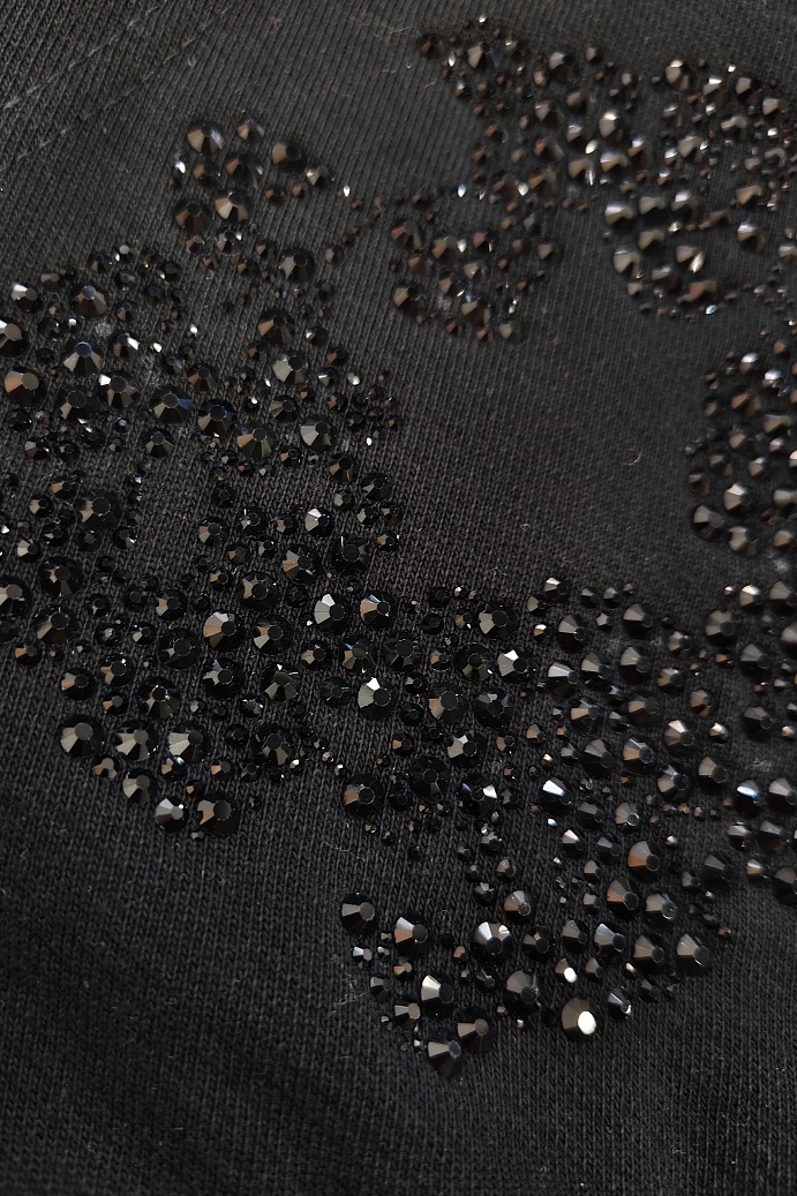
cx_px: 340
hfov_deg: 49.4
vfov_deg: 69.4
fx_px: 864
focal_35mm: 26
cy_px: 593
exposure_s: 1/20
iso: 1963
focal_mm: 5.56
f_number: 1.88
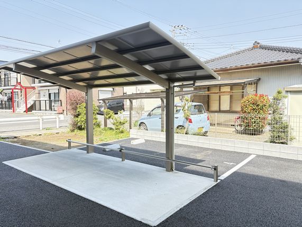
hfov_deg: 67.3
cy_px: 114
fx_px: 227
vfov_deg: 53.0
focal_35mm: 26
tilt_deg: -2.5
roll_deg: +0.5
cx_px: 151
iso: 64
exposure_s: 1/543
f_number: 1.6
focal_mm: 5.96
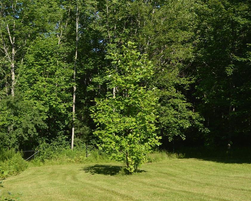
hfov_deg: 38.7
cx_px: 114
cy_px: 100
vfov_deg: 31.5
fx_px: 357
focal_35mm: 48
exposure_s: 1/200
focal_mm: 28
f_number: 7.1
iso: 100
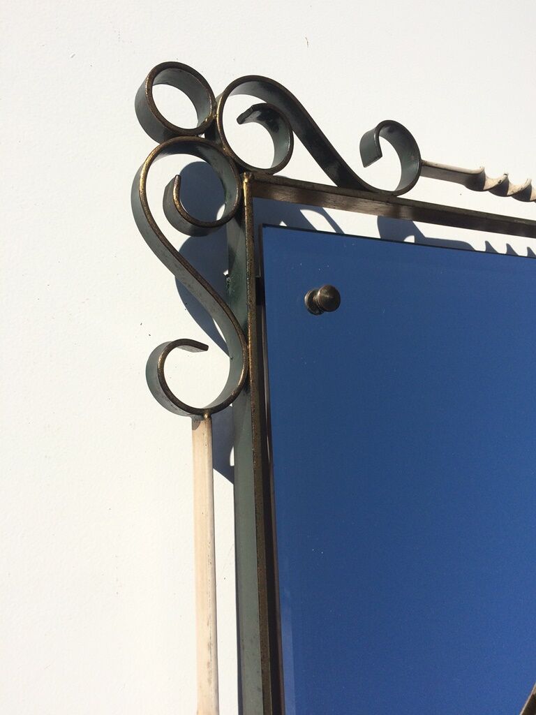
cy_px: 358
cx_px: 268
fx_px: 599
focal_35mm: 29
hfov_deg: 48.2
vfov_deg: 61.7
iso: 32
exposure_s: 1/3165
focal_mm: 4.15
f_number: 2.2
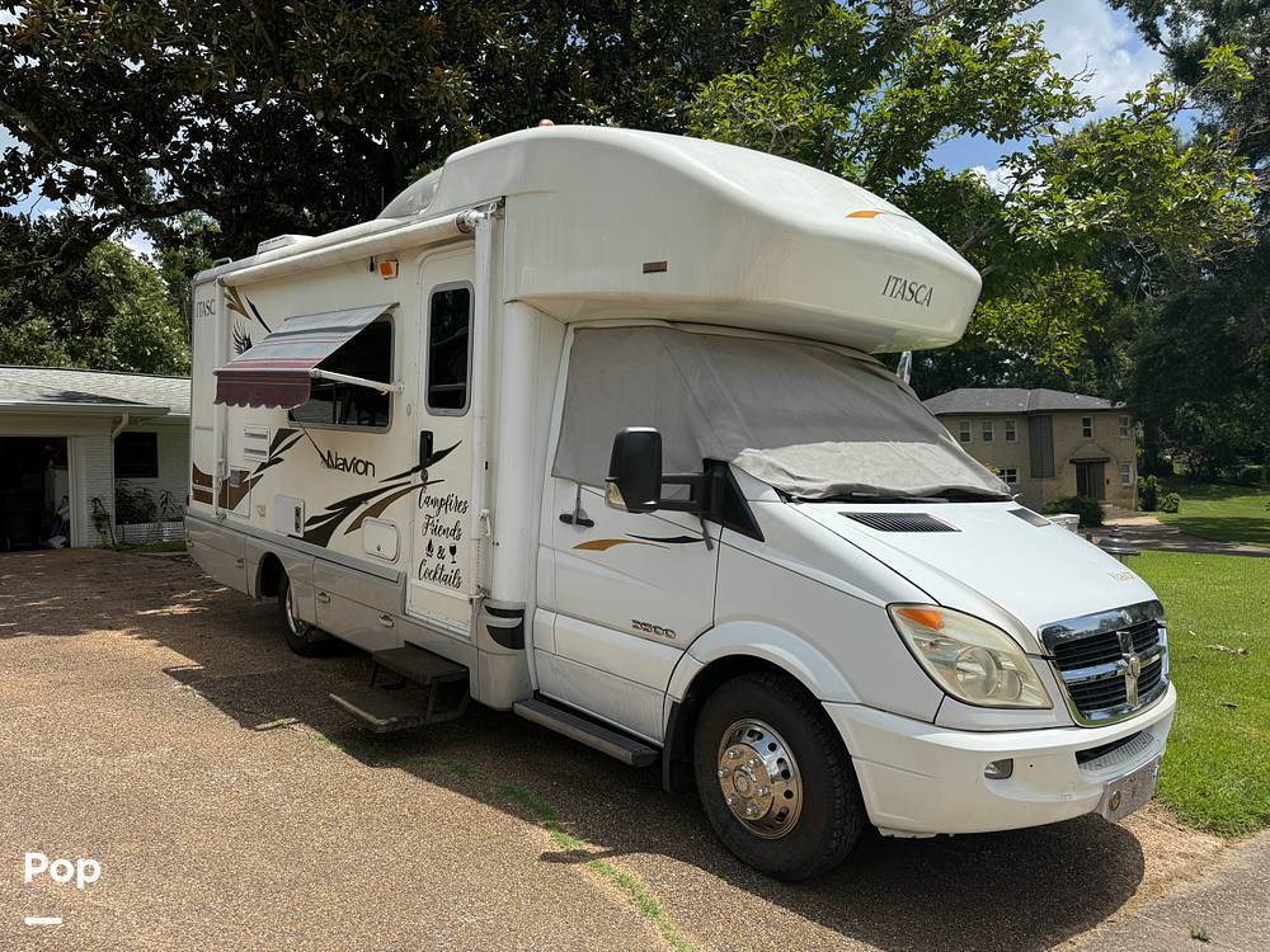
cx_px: 635
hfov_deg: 71.6
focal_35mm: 24
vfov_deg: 56.8
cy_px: 476
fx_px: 881
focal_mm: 6.76
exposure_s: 1/5714
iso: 80
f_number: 1.78
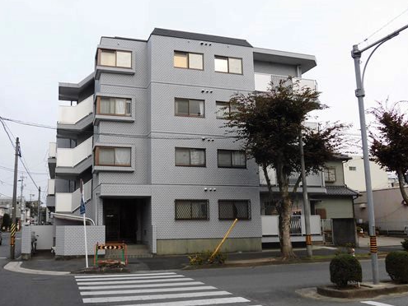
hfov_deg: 57.7
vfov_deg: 45.4
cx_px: 157
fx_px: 366
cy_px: 166
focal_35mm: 31
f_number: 3.1
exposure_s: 1/100
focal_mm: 4.3
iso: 100
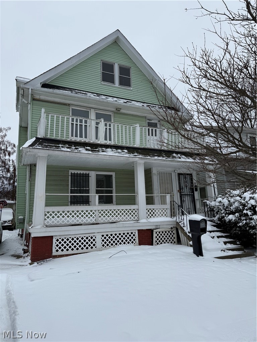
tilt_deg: +11.3
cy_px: 171
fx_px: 238
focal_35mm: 24
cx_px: 128
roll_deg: +1.8
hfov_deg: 56.8
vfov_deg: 71.6
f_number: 1.78
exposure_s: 1/3021
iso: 80
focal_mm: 6.76
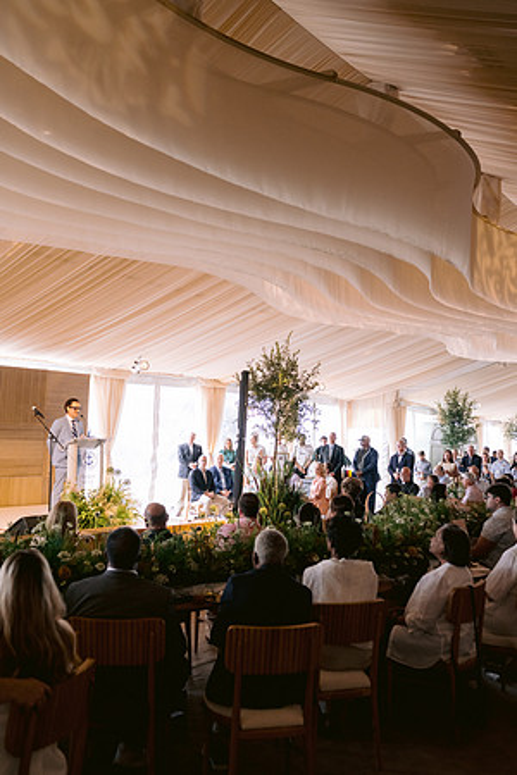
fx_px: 754
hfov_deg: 37.9
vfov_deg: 54.4
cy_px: 388
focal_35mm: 35
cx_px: 258
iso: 1250
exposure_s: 1/160
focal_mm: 35
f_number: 3.2
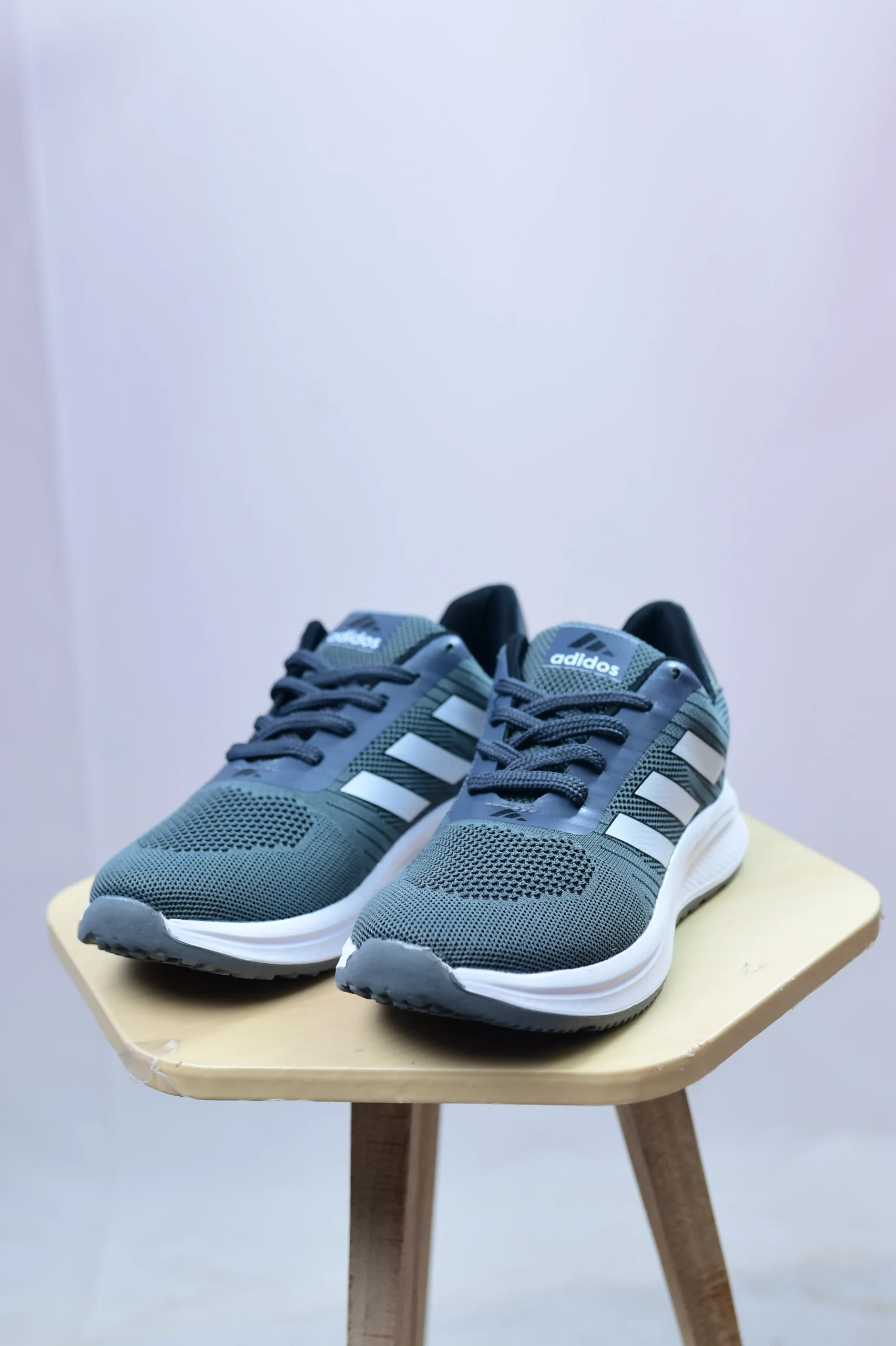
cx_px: 448
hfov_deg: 26.0
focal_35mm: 52
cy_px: 673
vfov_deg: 38.2
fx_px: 1943
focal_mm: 35
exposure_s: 1/125
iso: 250
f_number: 3.2
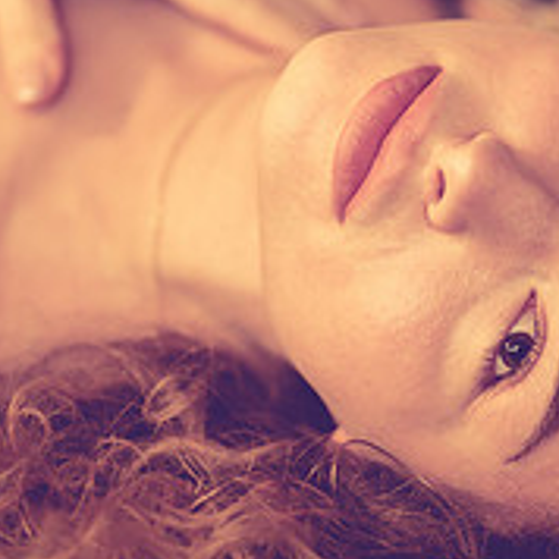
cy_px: 124
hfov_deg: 7.4
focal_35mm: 236
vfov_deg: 7.4
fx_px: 4312
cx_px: 377
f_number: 1.8
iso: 500
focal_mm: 85
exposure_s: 1/200
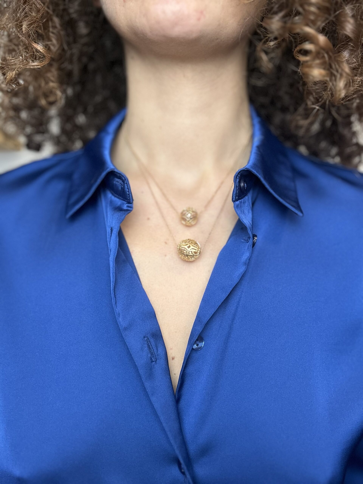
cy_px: 242
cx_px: 182
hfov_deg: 46.8
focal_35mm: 30
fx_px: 419
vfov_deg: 60.0
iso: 64
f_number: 1.9
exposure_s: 1/50
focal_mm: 2.69
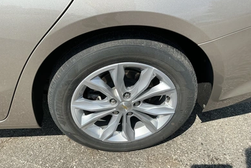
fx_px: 209
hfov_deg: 61.9
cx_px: 124
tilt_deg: -39.8
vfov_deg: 43.6
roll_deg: +1.5
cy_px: 95
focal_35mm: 30
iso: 25
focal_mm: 3
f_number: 1.8
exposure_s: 1/1675
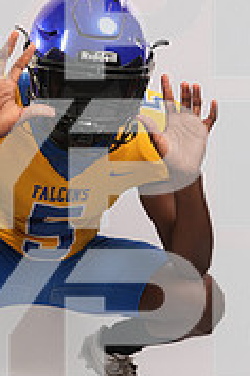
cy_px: 166
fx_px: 635
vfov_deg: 32.8
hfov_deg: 21.9
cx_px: 44
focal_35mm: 61
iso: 200
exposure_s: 1/100
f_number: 7.1
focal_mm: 24
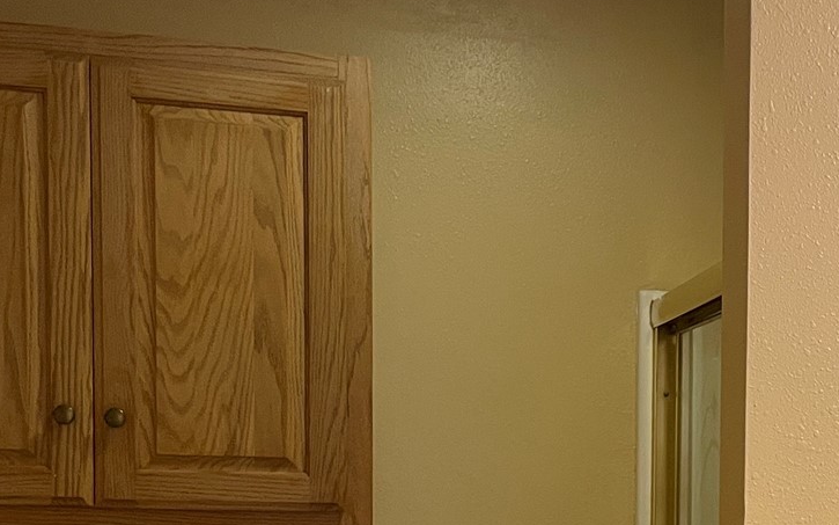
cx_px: 905
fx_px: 1669
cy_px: 604
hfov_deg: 26.2
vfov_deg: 17.2
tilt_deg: -3.4
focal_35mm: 73
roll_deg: -1.1
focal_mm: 4.2
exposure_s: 1/60
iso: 100
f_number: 1.6
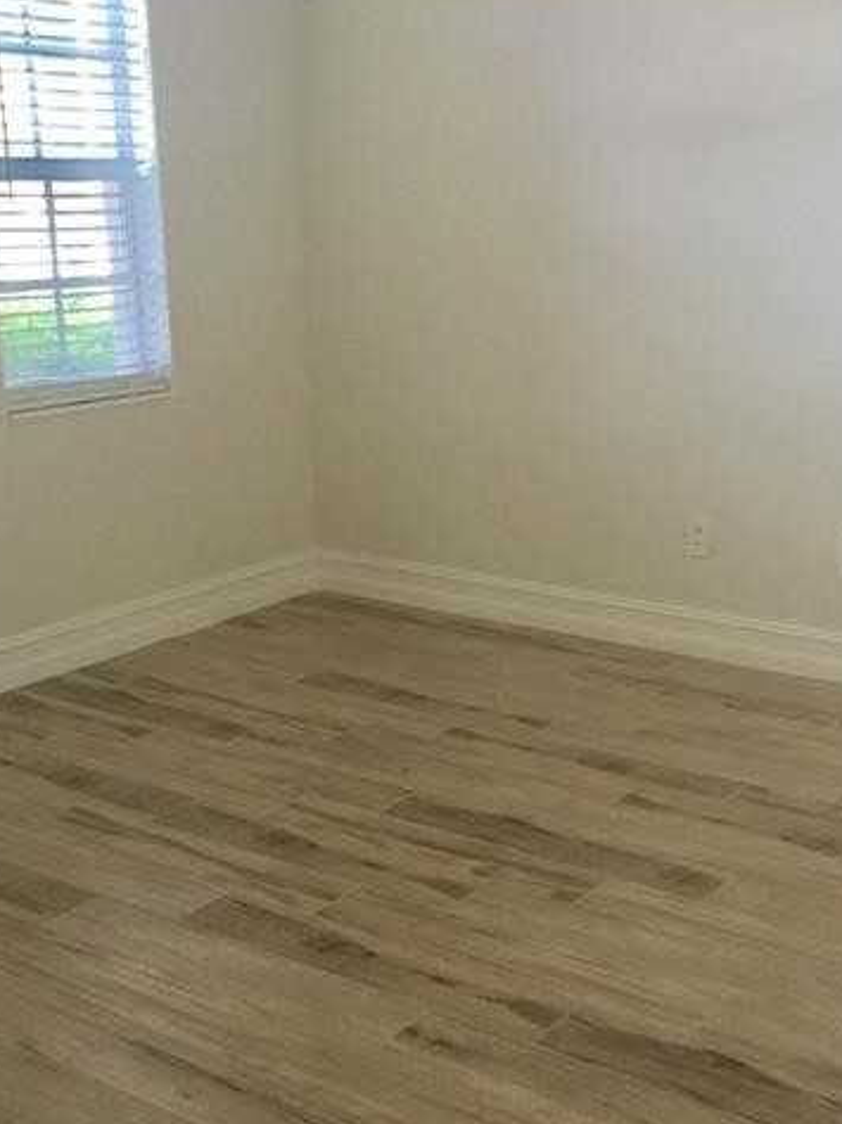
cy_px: 654
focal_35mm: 47
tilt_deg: -16.0
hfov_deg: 30.8
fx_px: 1526
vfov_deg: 40.3
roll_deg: -0.5
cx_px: 493
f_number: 2.2
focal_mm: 4.15
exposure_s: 1/15
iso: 32
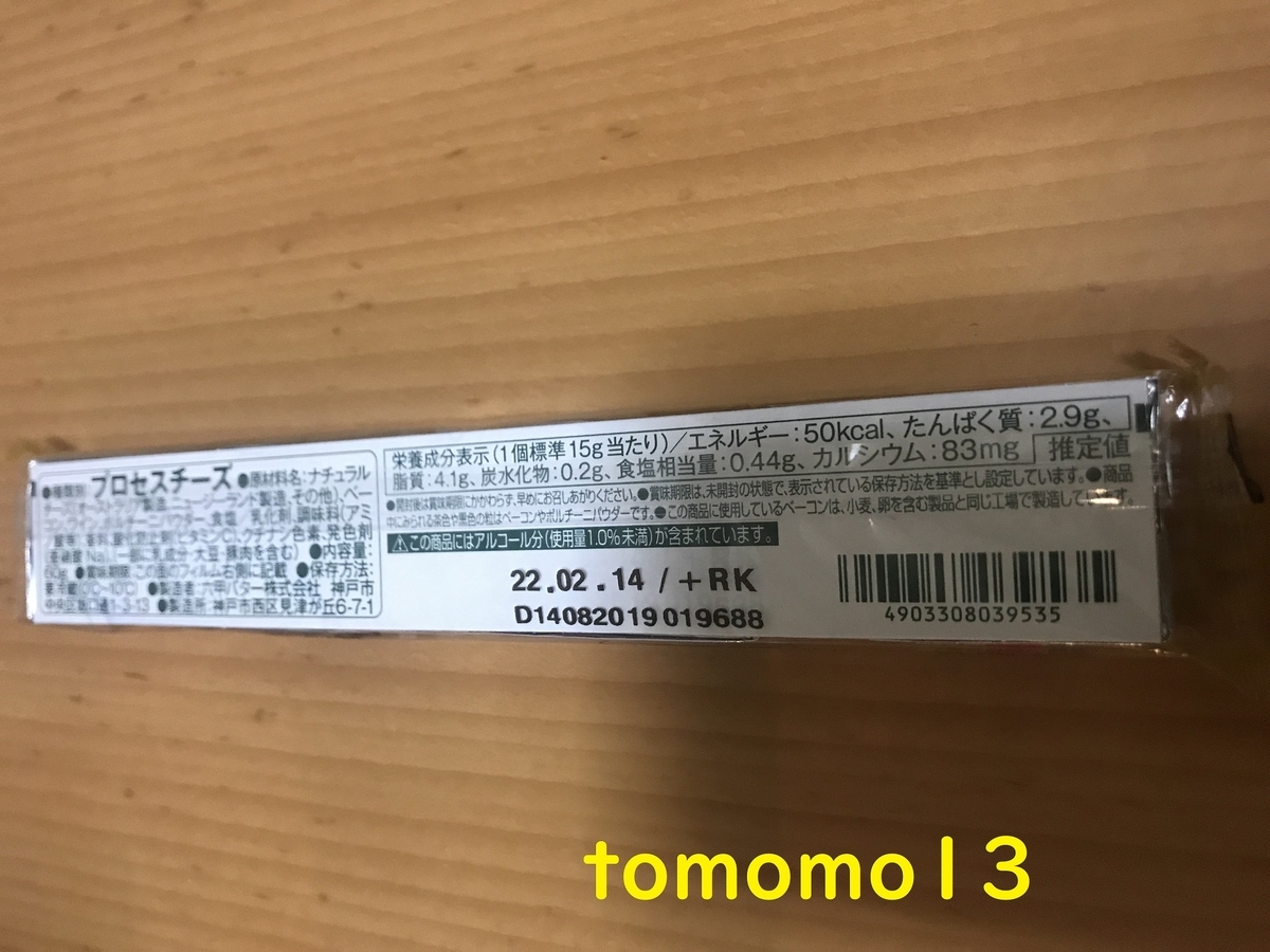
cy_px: 476
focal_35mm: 28
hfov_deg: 63.4
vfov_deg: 49.7
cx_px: 635
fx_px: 1027
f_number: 1.8
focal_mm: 3.99
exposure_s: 1/17
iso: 100
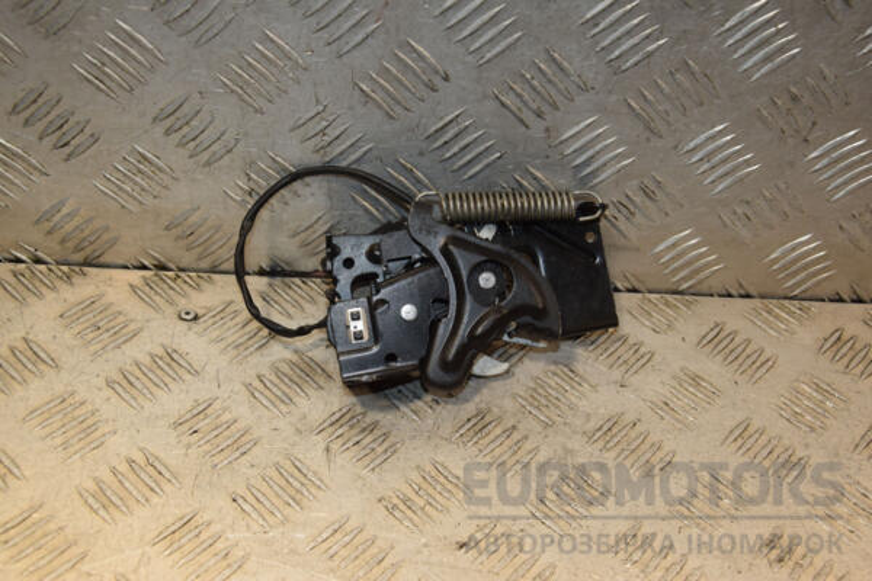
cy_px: 290
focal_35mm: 45
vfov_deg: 29.9
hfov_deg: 43.6
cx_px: 436
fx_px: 1090
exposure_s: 1/200
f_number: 6.3
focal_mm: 30
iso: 800
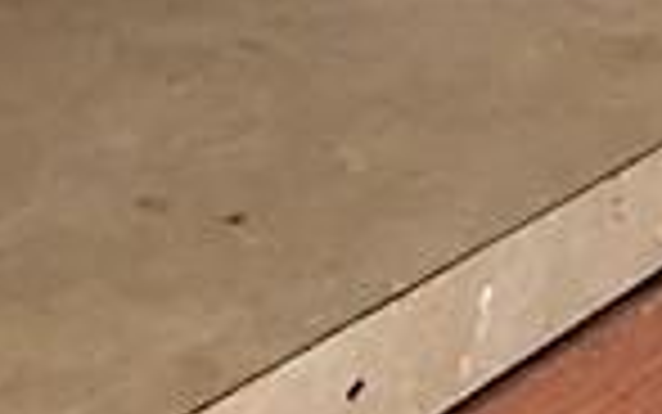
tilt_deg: -17.8
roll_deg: -1.7
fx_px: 2419
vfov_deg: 9.8
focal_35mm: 134
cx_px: 1283
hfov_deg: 13.5
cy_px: 63
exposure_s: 1/20
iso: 250
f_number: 2.2
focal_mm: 4.15
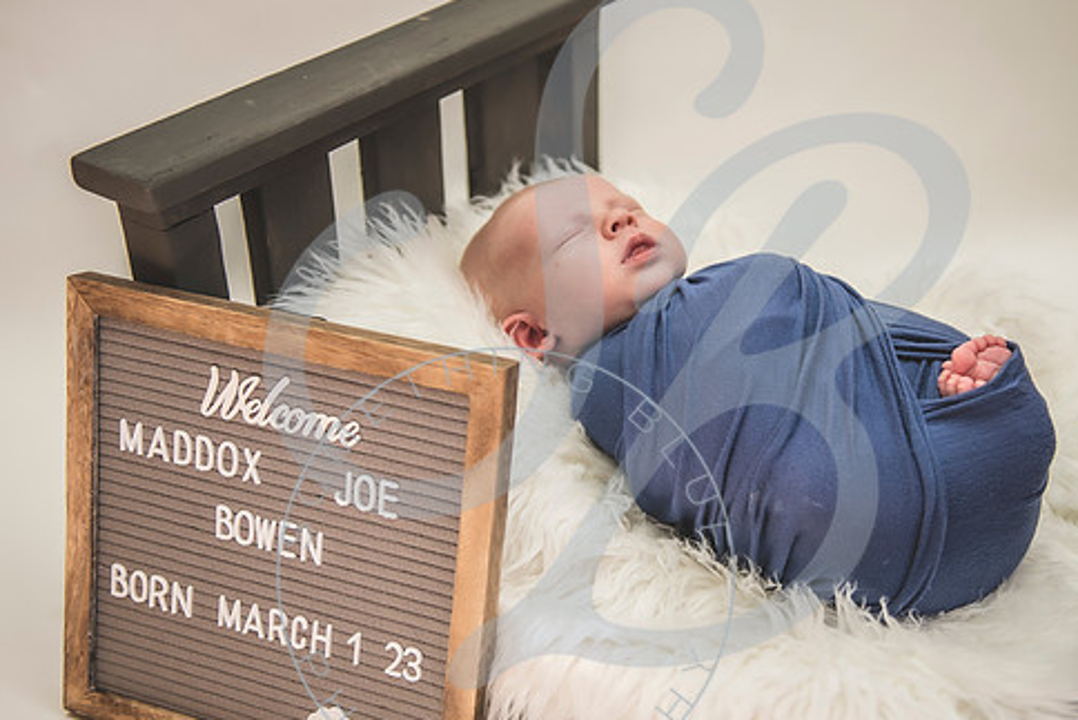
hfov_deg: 38.1
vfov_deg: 26.0
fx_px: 1557
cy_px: 389
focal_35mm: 52
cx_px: 596
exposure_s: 1/125
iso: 100
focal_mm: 42
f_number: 2.8
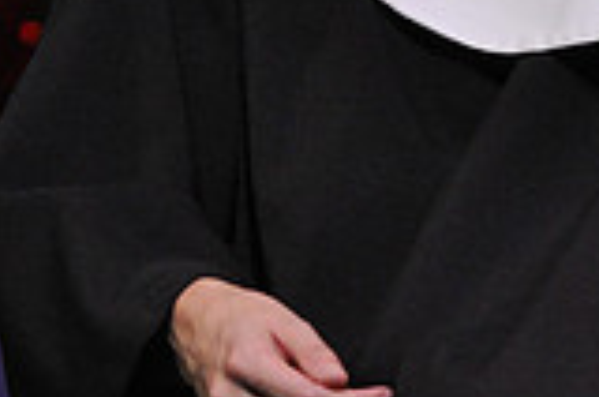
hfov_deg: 4.1
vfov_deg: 2.7
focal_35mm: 499
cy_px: -204
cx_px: 932
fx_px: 8286
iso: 1600
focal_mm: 92
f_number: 4.5
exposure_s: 1/400
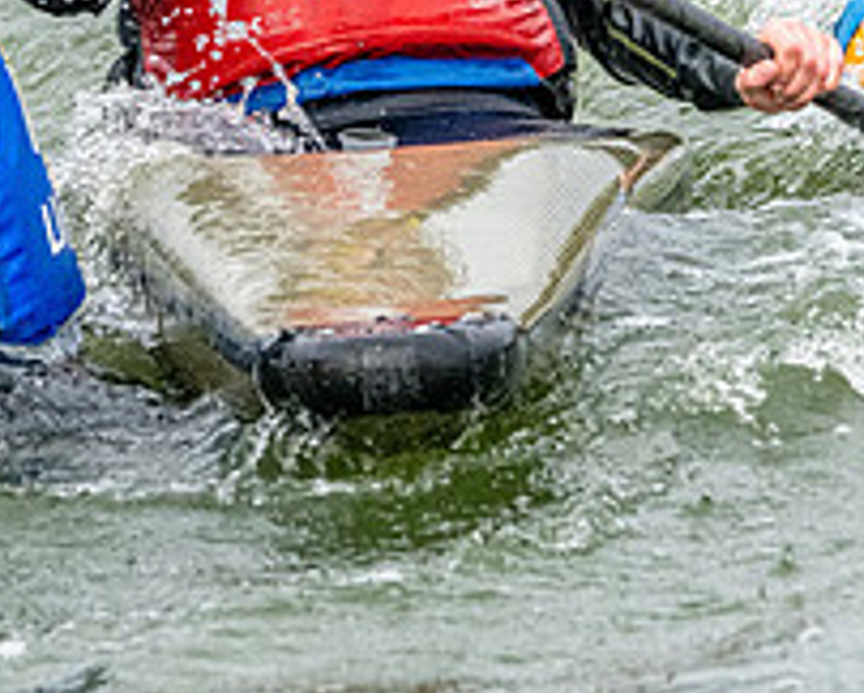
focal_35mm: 1035
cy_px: 145
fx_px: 26492
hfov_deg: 1.9
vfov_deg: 1.5
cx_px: 162
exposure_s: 1/2000
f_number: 7.1
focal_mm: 330
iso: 3200
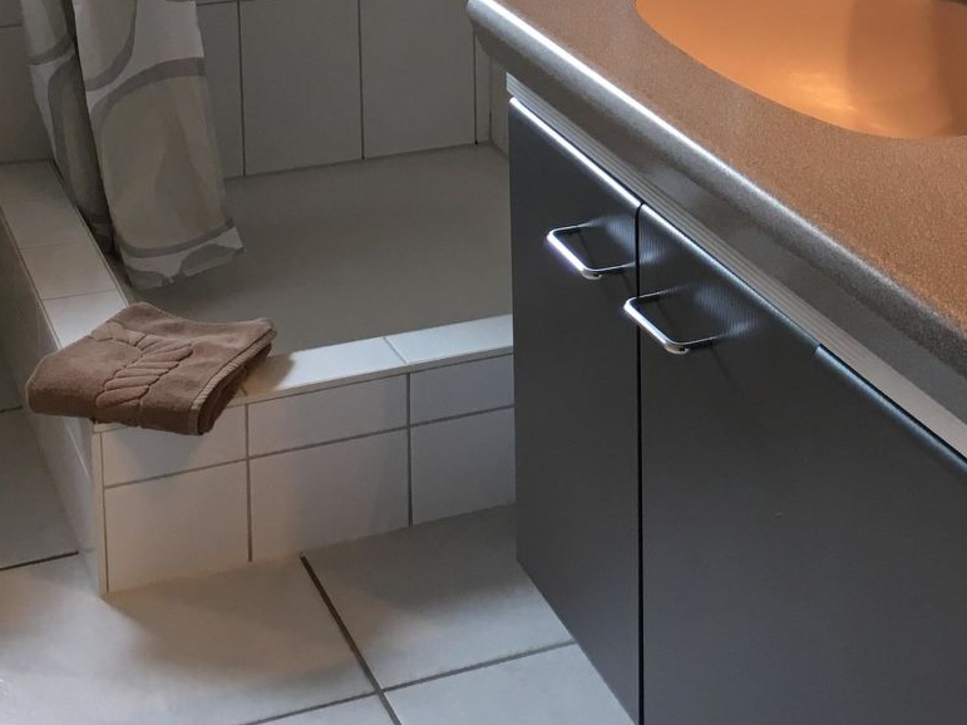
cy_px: -164
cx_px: 709
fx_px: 2151
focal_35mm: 77
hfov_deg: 25.1
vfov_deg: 18.1
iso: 80
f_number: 2.2
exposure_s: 1/33
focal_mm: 4.15
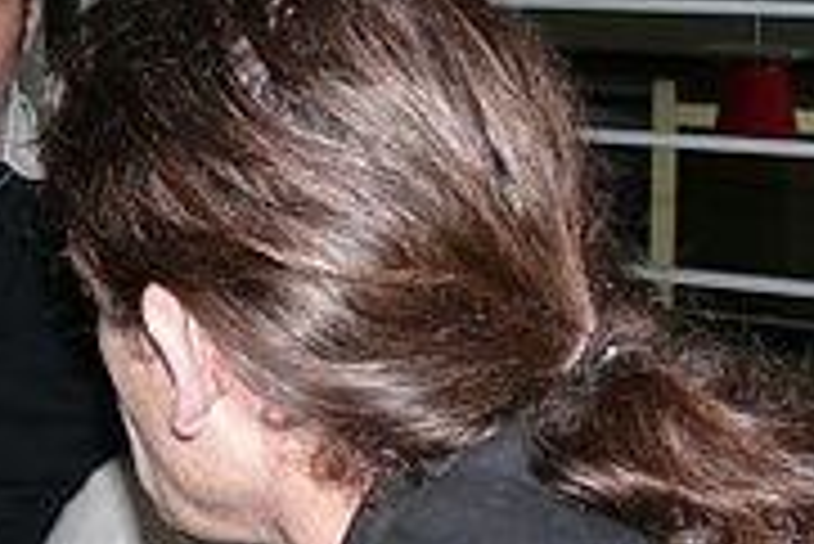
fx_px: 2285
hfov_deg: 19.6
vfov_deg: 13.5
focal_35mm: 101
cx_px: 0
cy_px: 144
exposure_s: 1/30
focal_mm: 8.6
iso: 100
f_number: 2.8
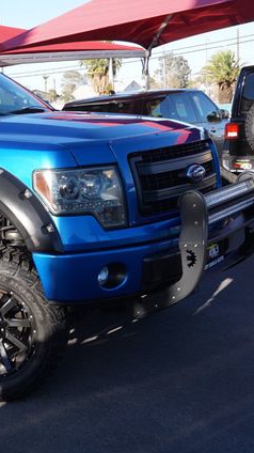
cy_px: 226
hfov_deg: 22.3
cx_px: -45
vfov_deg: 41.5
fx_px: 597
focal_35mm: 50
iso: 100
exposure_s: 1/100
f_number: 8
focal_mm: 21
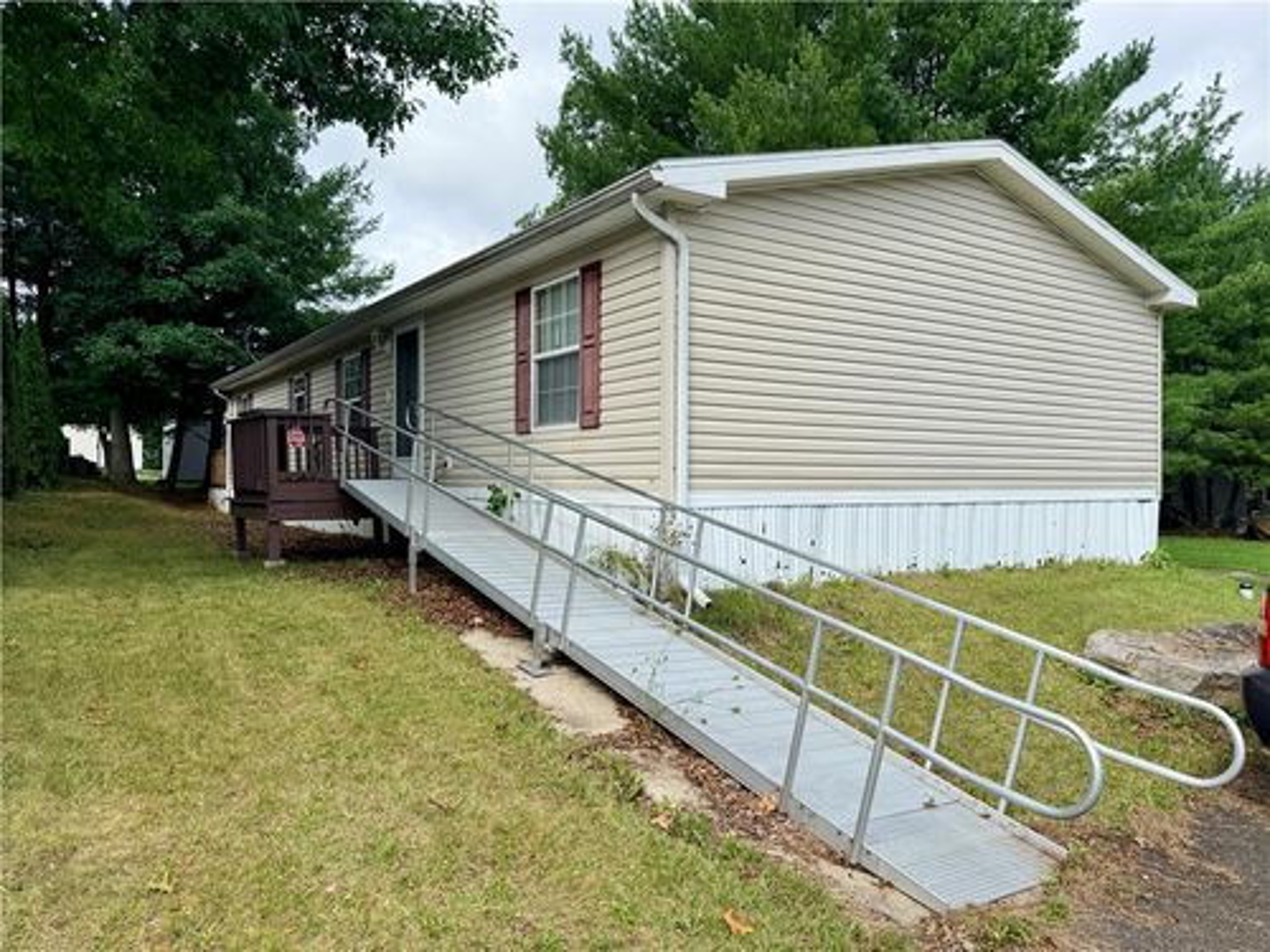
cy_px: 476
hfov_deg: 71.6
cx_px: 635
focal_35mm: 24
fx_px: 881
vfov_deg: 56.8
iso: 80
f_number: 1.78
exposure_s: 1/3953
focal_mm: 6.76
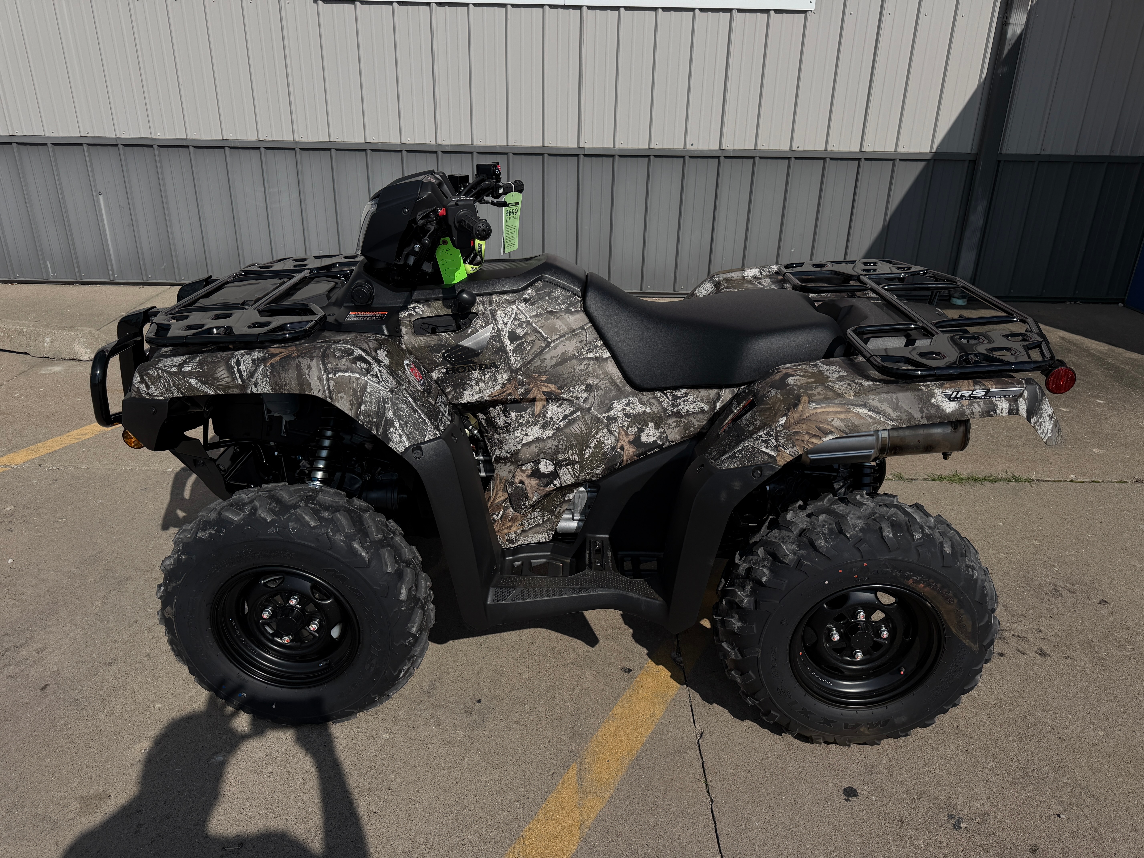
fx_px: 793
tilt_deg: -23.8
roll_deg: -0.8
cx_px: 572
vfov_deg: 56.8
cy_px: 429
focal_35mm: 24
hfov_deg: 71.6
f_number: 1.78
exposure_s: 1/10309
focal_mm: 6.76
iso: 80
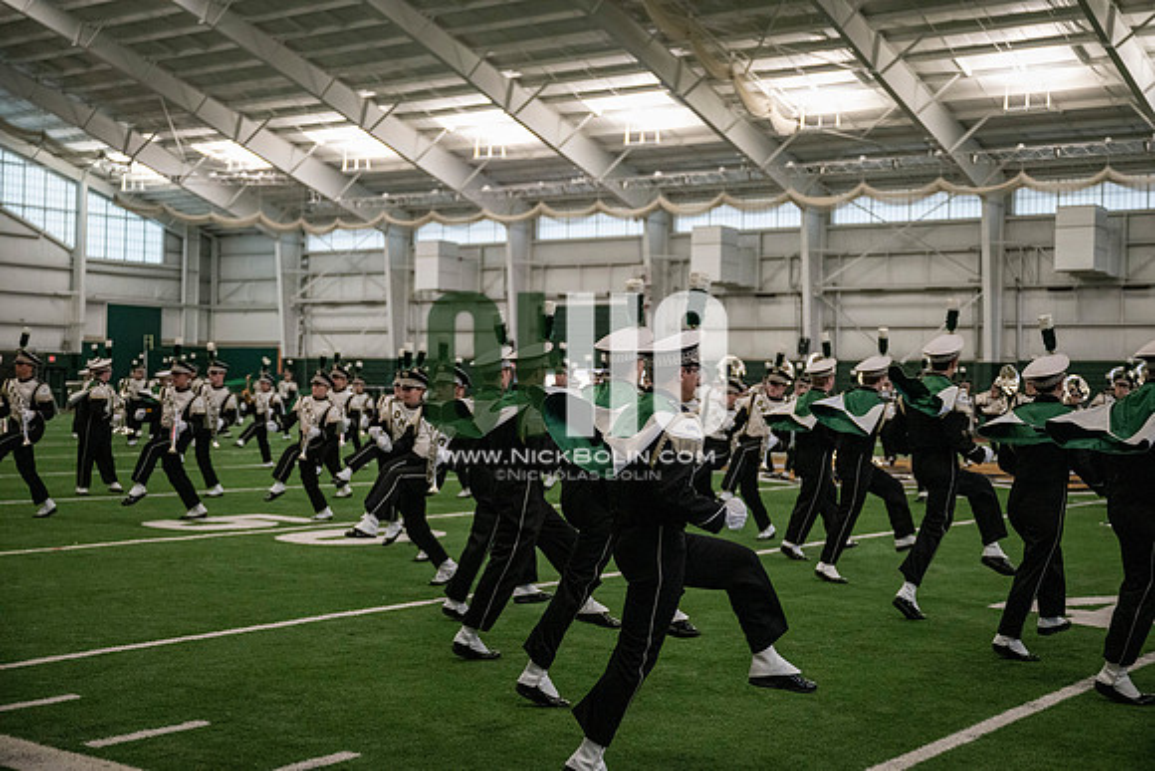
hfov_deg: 41.9
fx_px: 1508
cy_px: 386
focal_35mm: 47
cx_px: 578
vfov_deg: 28.7
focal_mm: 47
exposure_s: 1/500
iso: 3200
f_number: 2.8
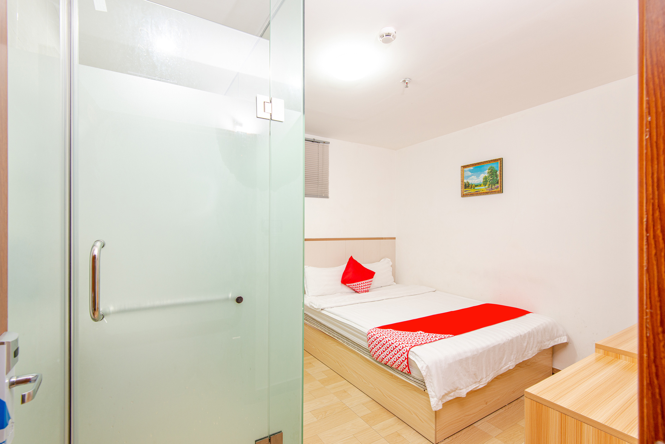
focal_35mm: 16
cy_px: 222
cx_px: 332
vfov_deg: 73.7
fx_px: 296
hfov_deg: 96.7
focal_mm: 16
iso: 400
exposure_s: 1/6
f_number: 8
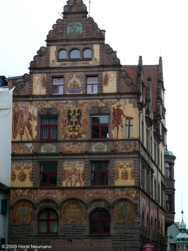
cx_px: 94
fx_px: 833
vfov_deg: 17.1
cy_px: 126
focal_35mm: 115
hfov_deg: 12.9
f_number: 3.4
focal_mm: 14.4
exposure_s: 1/100
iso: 100
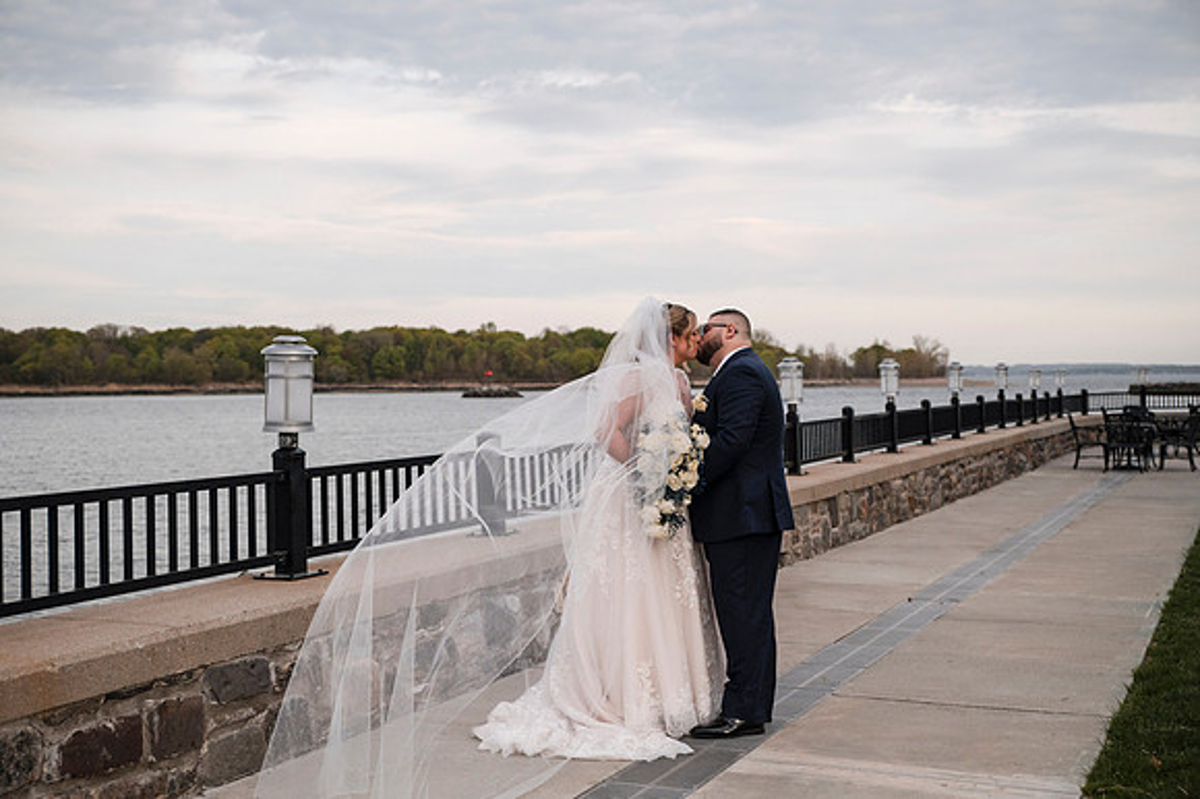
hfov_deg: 42.9
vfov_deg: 29.3
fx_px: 1527
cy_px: 400
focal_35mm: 46
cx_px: 600
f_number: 3.2
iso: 1250
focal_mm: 45
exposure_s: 1/8000
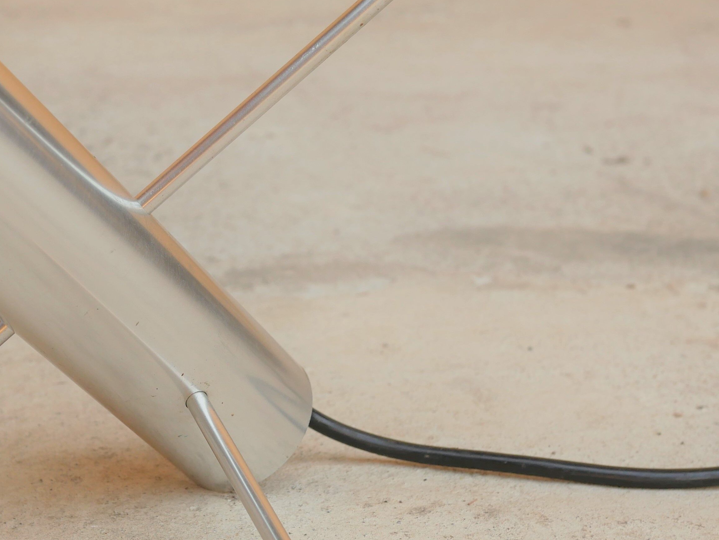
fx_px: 1662
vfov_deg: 18.4
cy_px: 310
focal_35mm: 80
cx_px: 217
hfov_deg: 24.2
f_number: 3.5
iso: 200
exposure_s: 1/500
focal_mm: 20
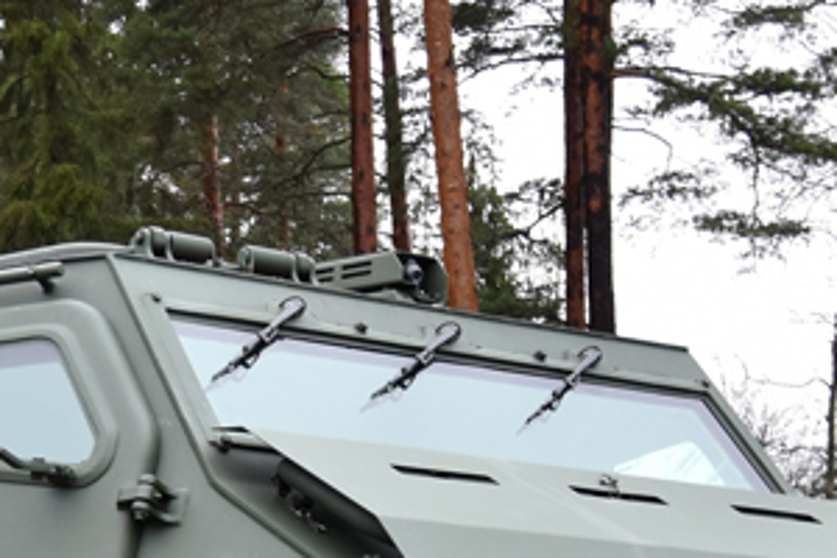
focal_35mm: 130
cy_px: 551
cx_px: -57
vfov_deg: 10.5
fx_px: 3022
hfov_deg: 15.4
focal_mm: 24
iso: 450
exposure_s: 1/40
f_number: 3.8
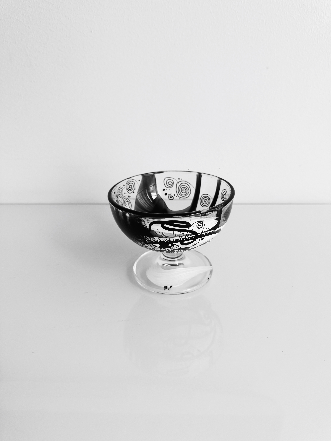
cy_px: 220
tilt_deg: -24.7
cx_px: 166
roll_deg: +1.0
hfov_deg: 56.8
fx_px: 306
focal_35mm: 24
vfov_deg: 71.6
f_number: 1.78
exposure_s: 1/120
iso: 160
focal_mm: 6.76
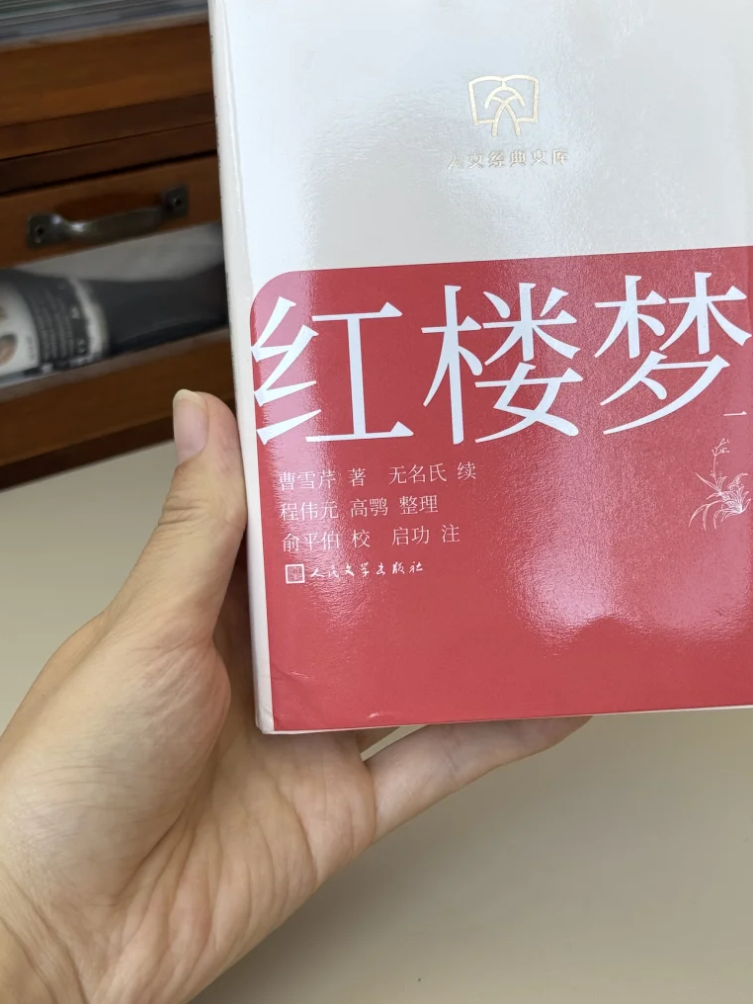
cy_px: 362
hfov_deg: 21.5
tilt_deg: -23.6
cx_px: 495
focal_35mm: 68
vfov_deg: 28.4
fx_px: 1972
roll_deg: -2.4
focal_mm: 6.76
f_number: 1.78
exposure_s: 1/153
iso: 50
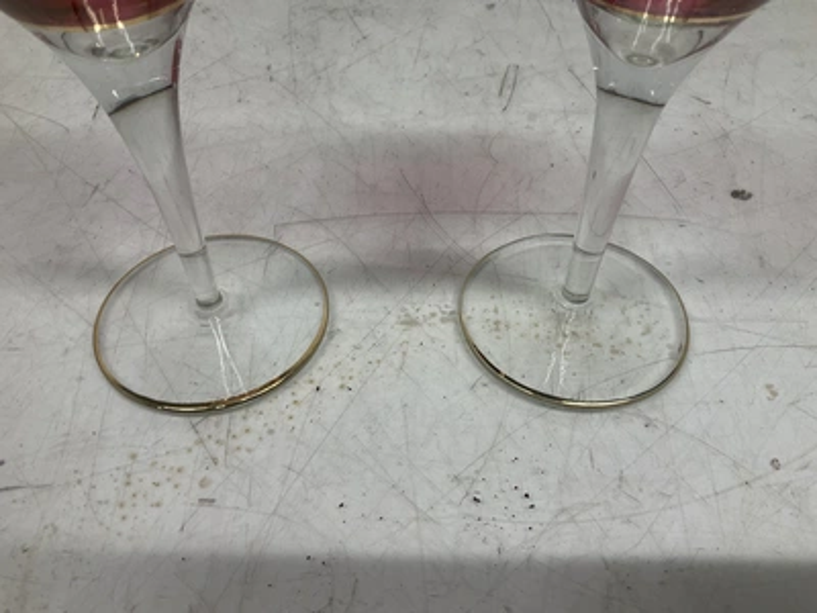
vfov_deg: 48.2
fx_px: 684
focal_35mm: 29
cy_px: 306
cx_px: 408
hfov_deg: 61.7
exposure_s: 1/120
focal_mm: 3
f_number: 1.8
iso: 20
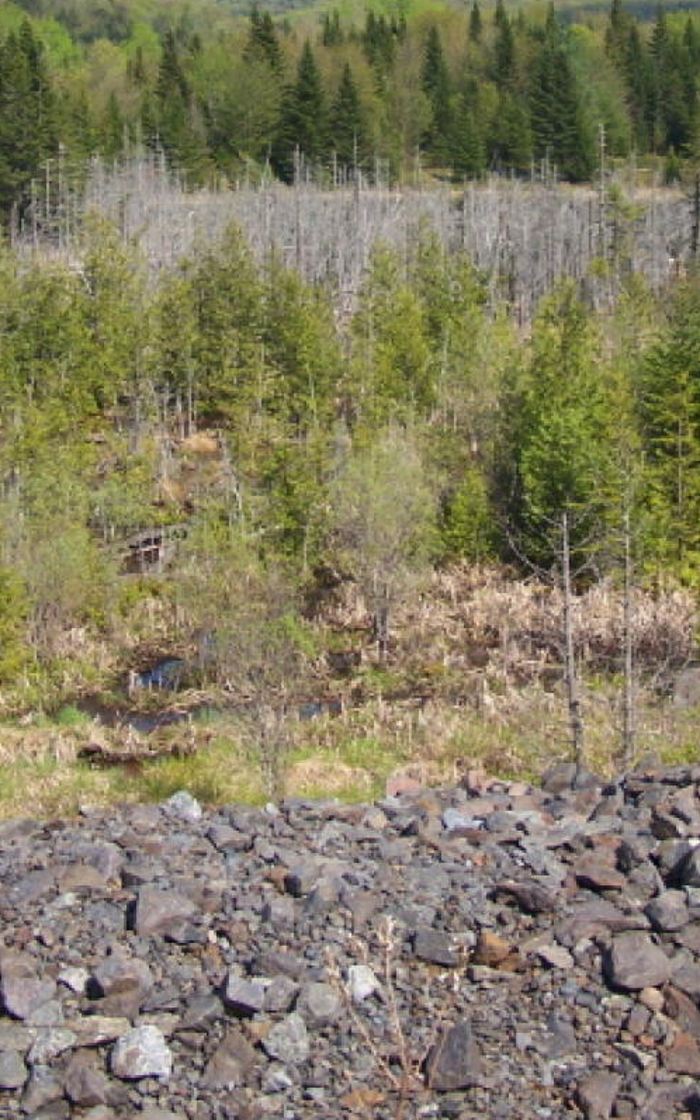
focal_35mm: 69
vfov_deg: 29.7
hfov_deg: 18.8
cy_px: 421
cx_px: 441
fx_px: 2107
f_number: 2.8
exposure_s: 1/1000
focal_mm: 6.3
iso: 80
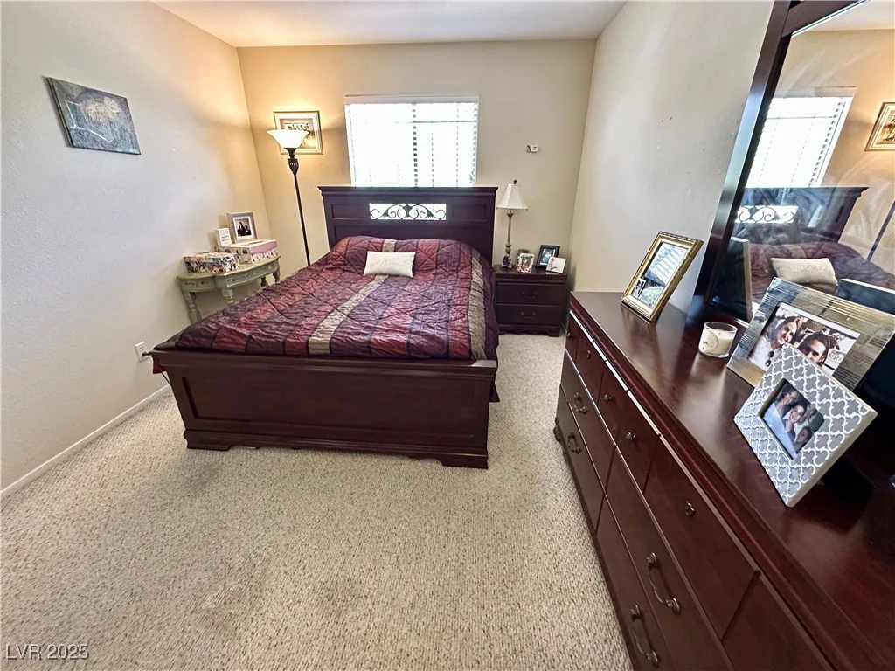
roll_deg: -0.4
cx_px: 448
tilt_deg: -21.6
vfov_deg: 85.7
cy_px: 336
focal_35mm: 14
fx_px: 362
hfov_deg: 102.1
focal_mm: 2.22
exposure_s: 1/60
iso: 800
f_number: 2.2
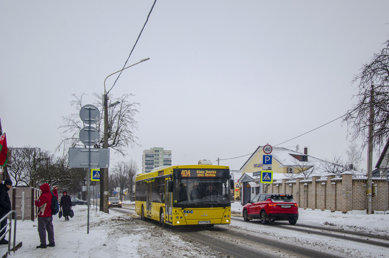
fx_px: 453
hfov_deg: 46.5
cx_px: 194
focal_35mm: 42
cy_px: 129
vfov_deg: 31.8
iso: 160
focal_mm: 28
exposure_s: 1/800
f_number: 4.5
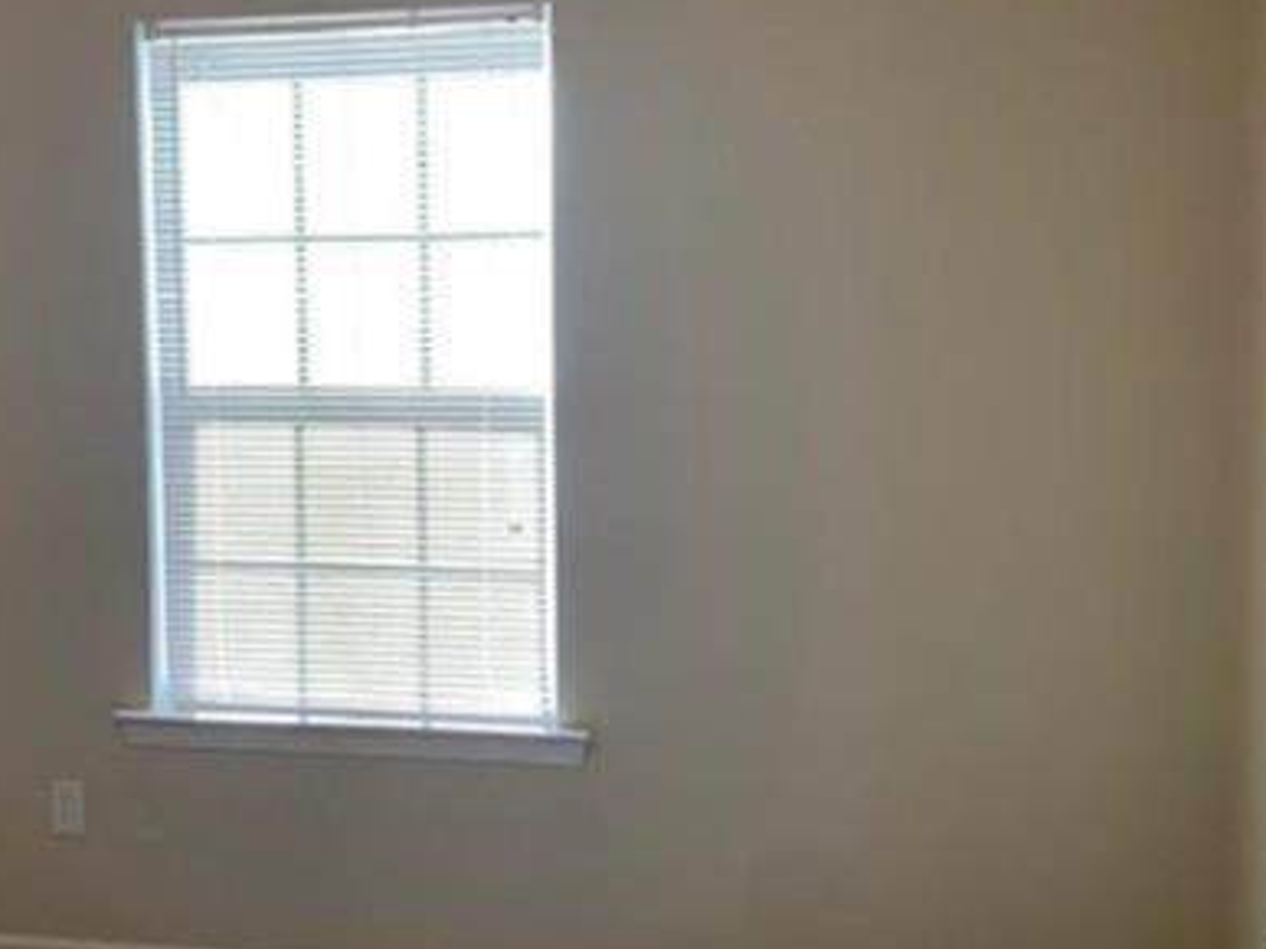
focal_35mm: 43
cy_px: 432
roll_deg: +0.3
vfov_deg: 33.6
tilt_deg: -2.8
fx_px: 1572
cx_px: 451
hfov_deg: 43.4
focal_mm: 4.25
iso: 32
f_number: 1.8
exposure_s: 1/120
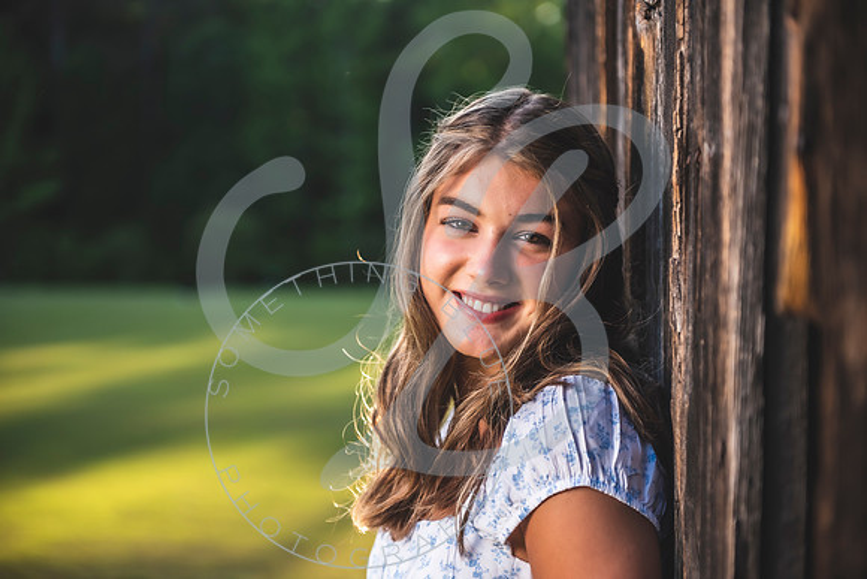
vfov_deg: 19.5
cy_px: 290
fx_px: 1686
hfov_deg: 28.8
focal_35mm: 70
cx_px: 434
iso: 100
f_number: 2.8
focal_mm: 70
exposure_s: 1/800
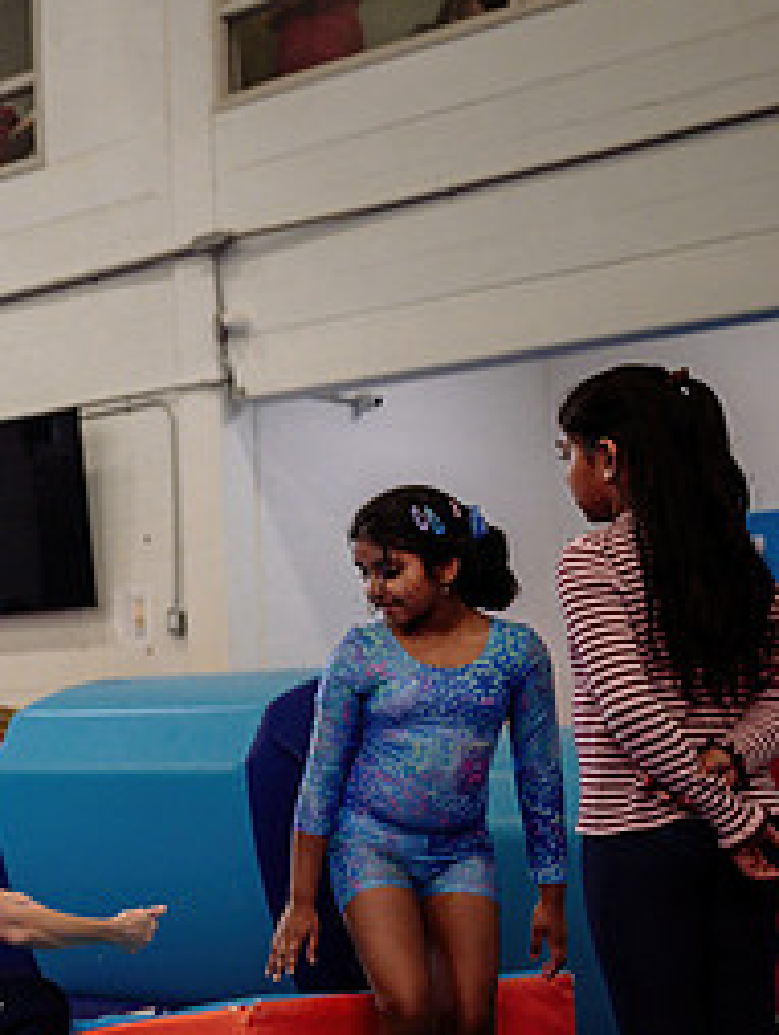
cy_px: 594
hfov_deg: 17.3
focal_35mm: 74
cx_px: -487
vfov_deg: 26.3
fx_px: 2217
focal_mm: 29.5
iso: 800
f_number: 3.5
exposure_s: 1/320
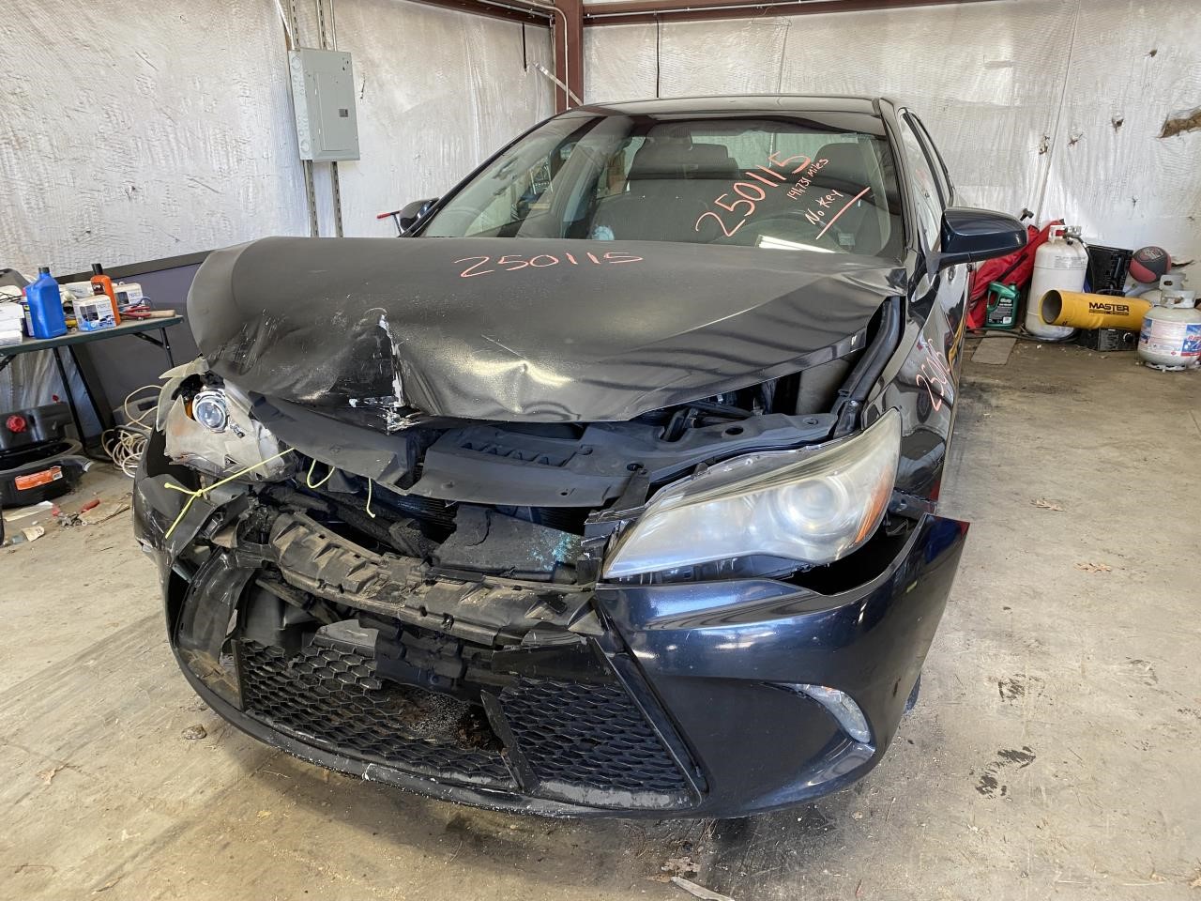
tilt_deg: -15.5
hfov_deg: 67.3
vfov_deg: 53.1
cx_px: 600
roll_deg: -1.4
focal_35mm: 26
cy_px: 450
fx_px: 902
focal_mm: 4.25
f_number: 1.8
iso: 100
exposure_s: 1/60
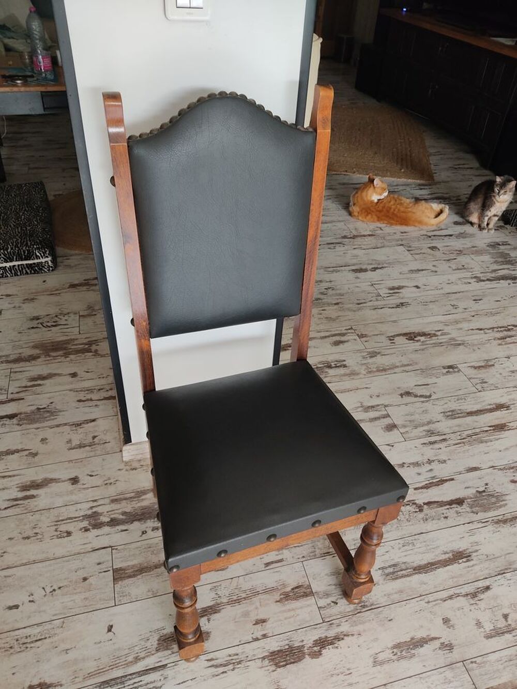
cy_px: 344
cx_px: 258
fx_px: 518
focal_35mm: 26
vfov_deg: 67.3
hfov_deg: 53.1
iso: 578
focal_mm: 4.74
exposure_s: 1/33
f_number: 1.79
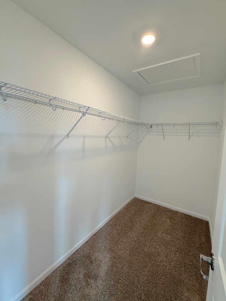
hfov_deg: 81.7
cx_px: 112
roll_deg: -3.0
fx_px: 131
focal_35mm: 15
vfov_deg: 98.2
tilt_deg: -4.3
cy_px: 147
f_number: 2.2
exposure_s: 1/120
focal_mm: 2.22
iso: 200
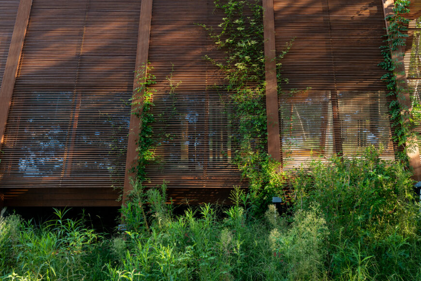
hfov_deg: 69.2
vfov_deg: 49.6
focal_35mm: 26
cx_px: 233
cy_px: 140
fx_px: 304
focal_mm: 22
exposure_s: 1/125
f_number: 5.6
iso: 400
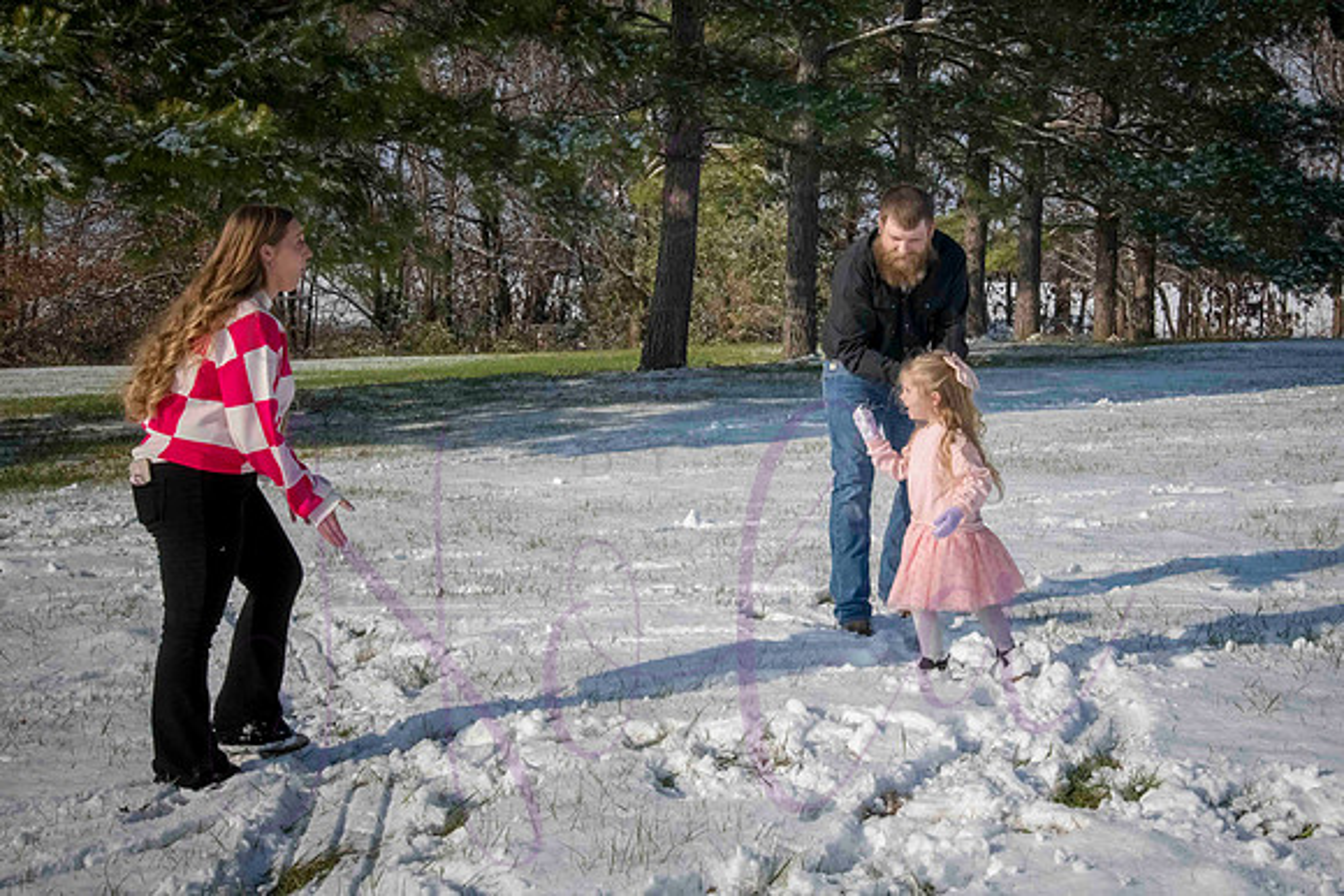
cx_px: 821
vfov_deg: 24.1
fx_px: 2099
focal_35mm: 56
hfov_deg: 35.4
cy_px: 349
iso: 800
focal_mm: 46
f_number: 22
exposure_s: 1/800
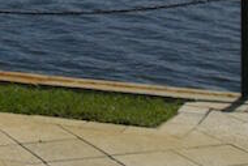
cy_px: -95
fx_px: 917
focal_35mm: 133
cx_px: -146
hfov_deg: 14.2
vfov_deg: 10.0
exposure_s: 1/2000
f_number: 4.4
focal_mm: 6.3
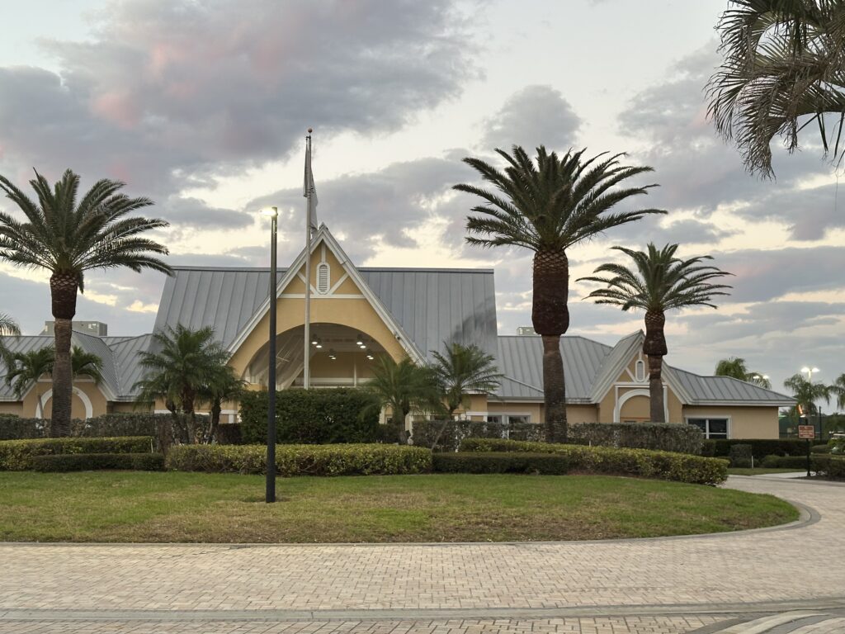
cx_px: 422
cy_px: 317
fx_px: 1172
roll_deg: -0.4
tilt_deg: +4.7
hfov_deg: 39.7
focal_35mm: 48
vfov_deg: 30.3
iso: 80
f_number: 1.78
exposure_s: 1/61
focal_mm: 6.86
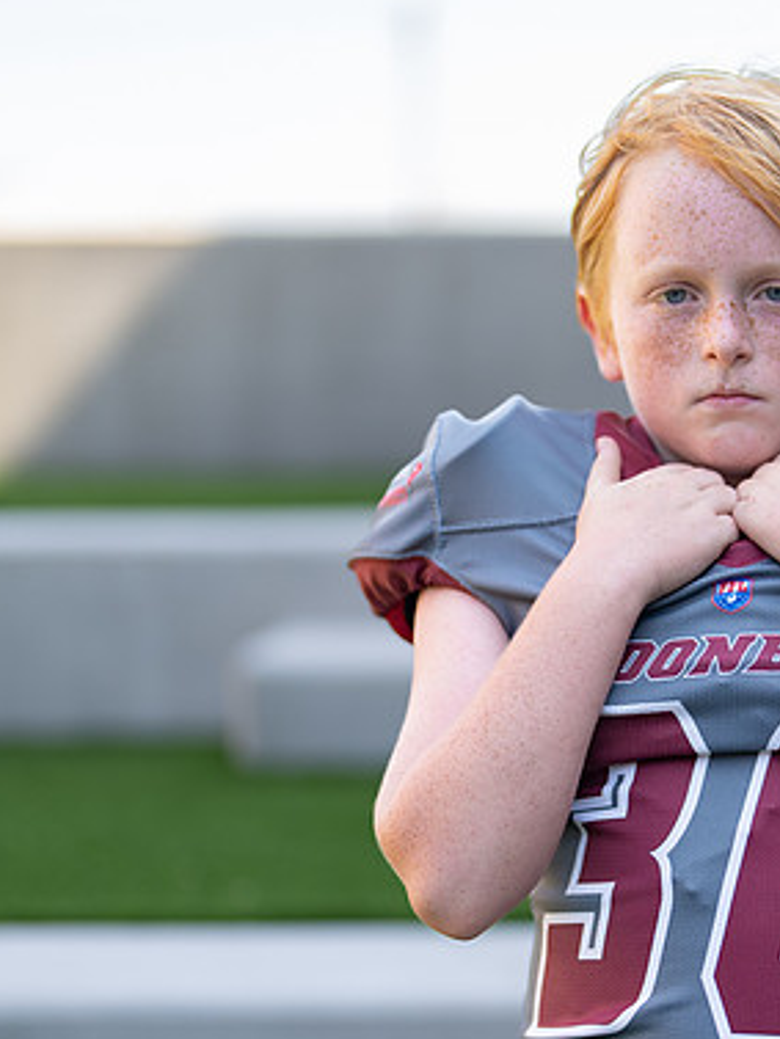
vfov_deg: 20.6
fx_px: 2853
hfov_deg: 15.4
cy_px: 668
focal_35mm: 95
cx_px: 729
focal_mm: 50
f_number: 1.2
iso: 100
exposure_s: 1/1600
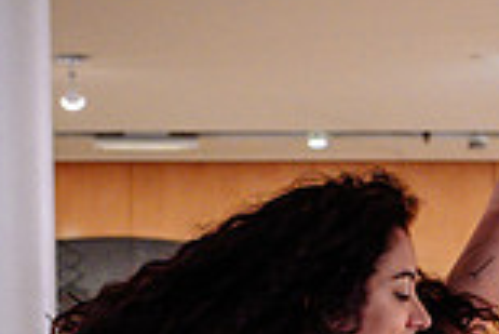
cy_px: 580
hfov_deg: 13.0
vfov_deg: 8.4
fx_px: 2192
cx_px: 321
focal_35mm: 158
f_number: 3.2
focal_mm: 28
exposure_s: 1/200
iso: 1250
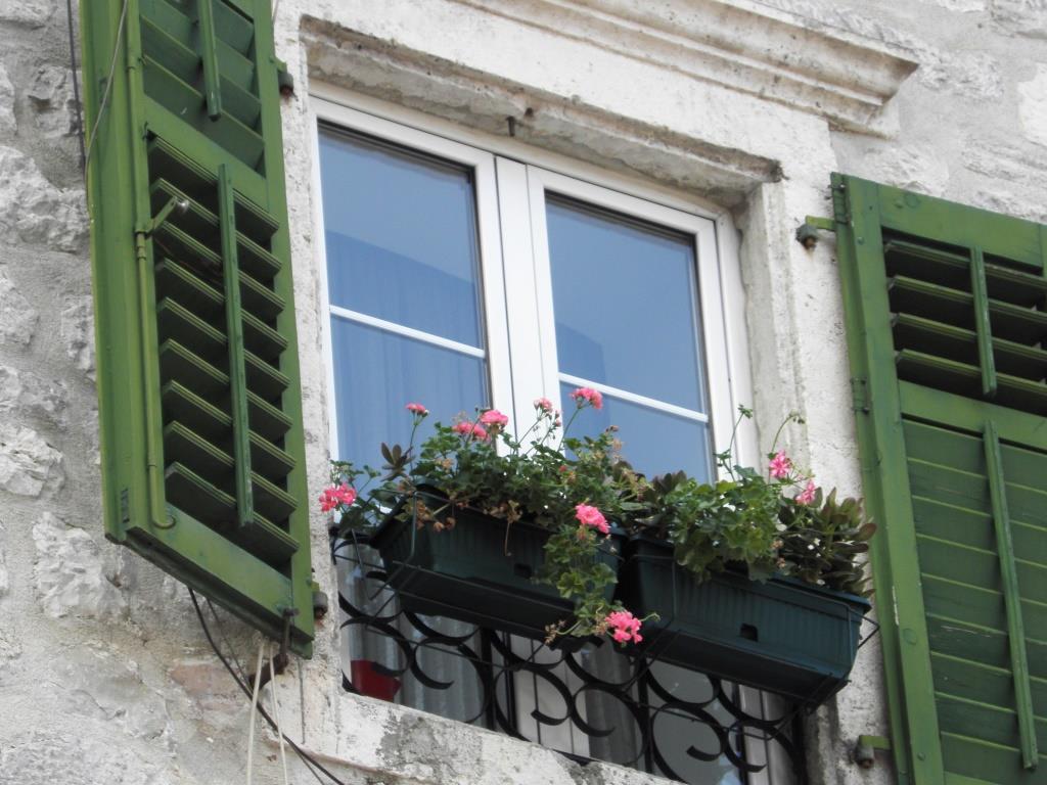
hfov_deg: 7.7
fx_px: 7773
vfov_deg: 5.8
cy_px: 392
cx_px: 524
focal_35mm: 257
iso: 125
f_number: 4.5
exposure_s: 1/125
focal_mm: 45.85
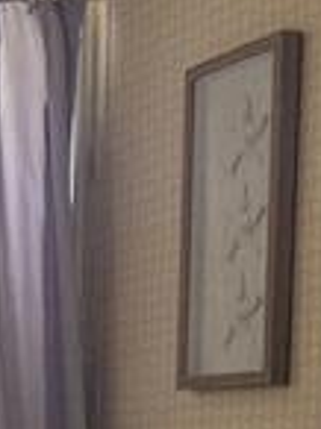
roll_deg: -0.8
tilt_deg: -4.5
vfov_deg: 15.8
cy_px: 649
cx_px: -109
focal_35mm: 114
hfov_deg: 12.5
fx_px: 1414
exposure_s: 1/60
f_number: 1.8
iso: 400
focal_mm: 4.25
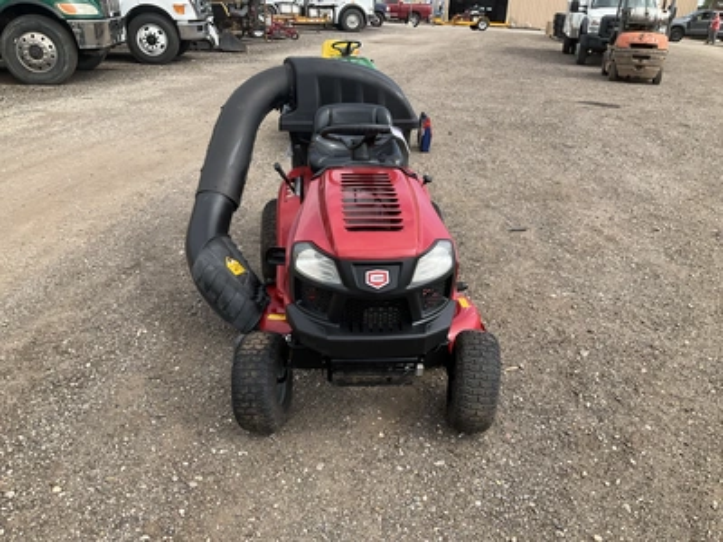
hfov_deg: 61.7
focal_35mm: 29
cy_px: 271
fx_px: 606
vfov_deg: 48.2
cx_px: 362
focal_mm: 3
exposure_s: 1/869
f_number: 1.8
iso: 25
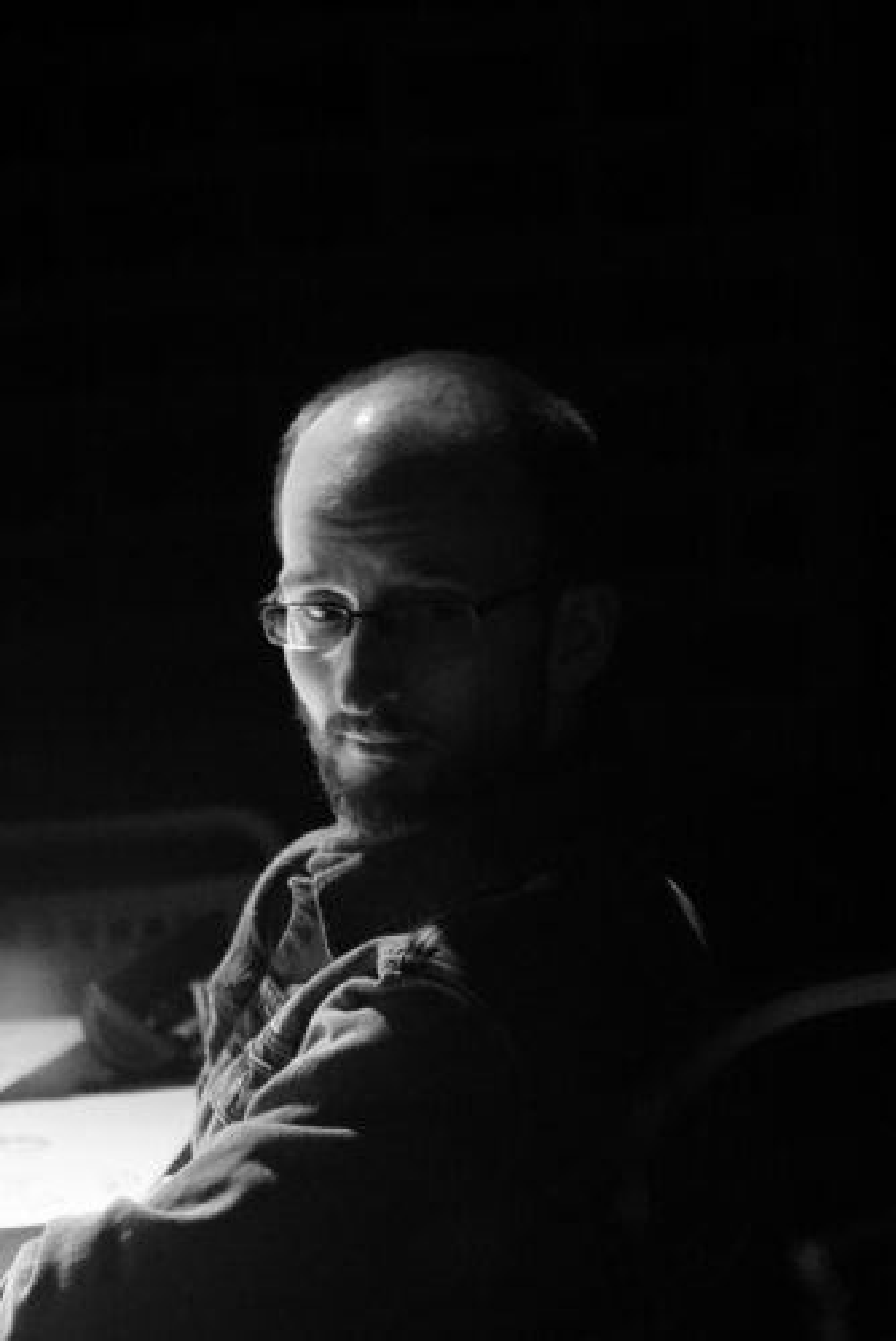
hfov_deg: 4.4
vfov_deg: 6.5
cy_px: 670
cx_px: 448
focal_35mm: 315
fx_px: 11743
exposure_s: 1/80
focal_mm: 210
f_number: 6.3
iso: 25600
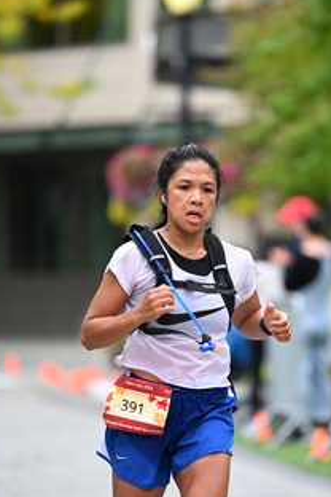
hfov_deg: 3.9
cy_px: 264
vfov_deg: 5.8
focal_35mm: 353
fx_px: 4868
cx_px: 195
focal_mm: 200
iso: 640
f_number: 2.8
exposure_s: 1/1600
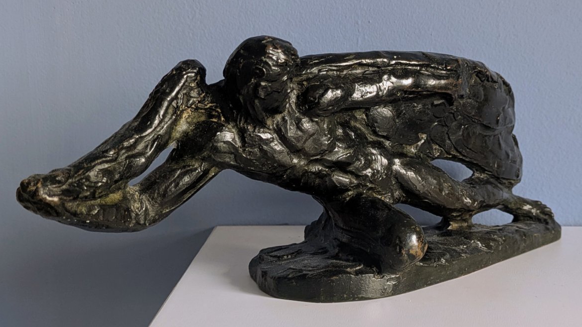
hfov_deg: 67.9
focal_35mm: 28
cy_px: 176
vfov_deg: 41.5
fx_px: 432
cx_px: 291
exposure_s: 1/100
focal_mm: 5.43
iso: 131
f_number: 1.89
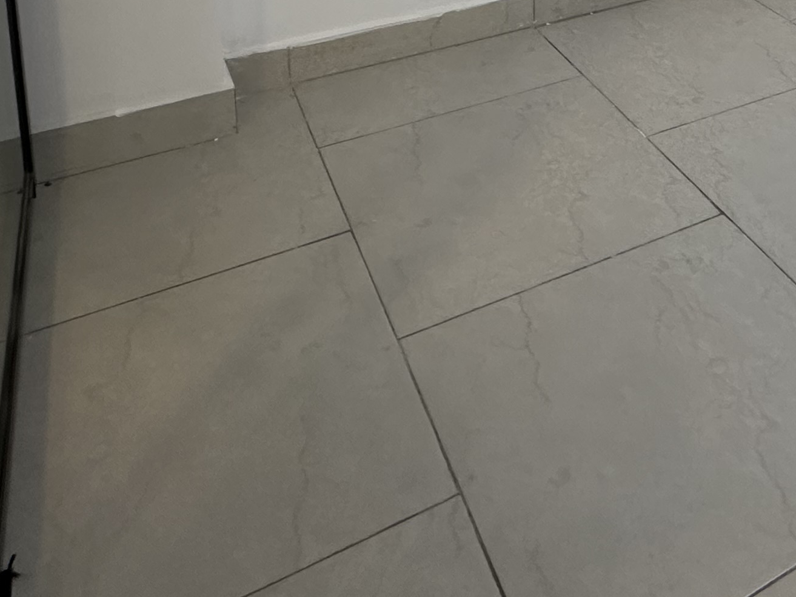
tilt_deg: -9.2
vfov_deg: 26.1
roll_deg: -1.5
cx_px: 694
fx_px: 989
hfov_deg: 40.9
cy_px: -264
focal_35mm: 43
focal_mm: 2.22
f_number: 2.2
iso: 160
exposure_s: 1/60
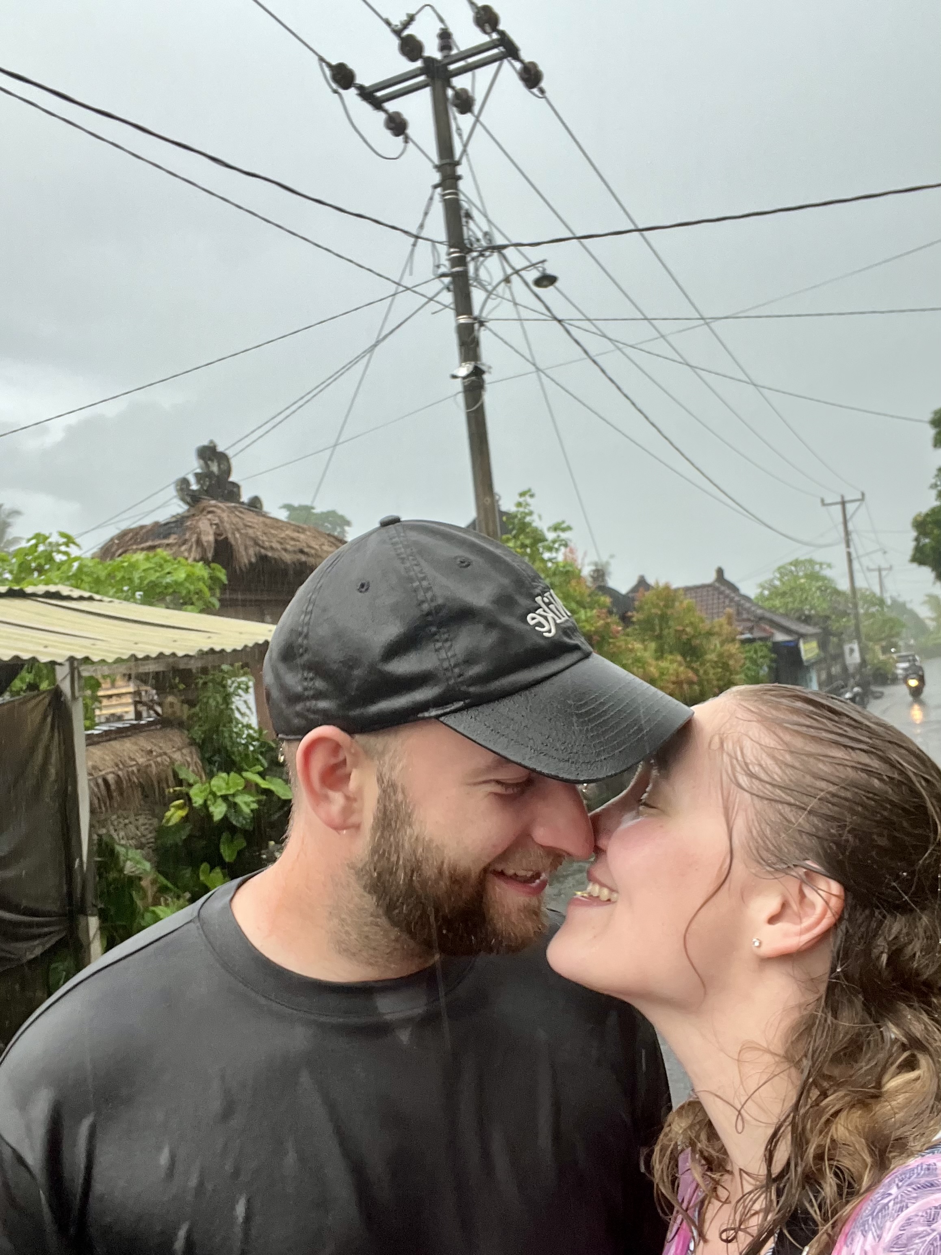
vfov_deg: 60.0
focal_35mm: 30
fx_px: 1087
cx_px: 470
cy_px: 628
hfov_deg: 46.8
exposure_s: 1/104
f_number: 2.2
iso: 100
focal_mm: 2.71
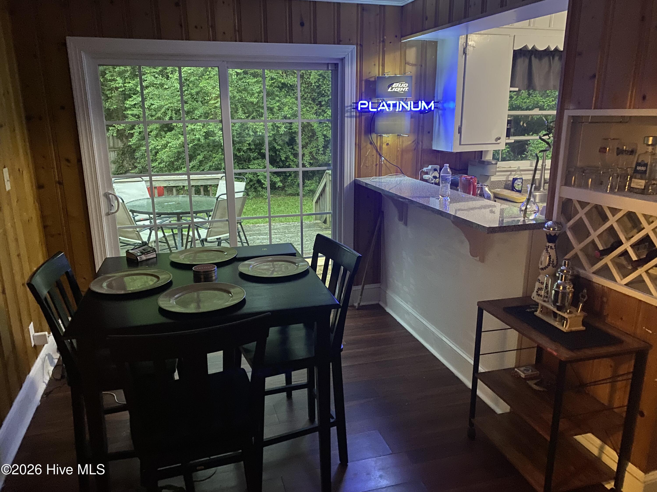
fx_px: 493
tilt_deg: -14.1
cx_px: 328
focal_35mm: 26
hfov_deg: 67.3
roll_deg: +0.4
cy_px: 246
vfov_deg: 53.1
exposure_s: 1/10
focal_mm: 4.25
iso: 400
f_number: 1.8
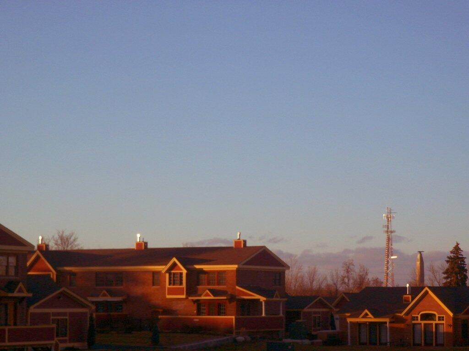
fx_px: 1572
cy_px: 176
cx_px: 234
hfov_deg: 17.0
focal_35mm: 116
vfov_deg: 12.8
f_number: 8
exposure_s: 1/180
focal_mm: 23.54
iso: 64
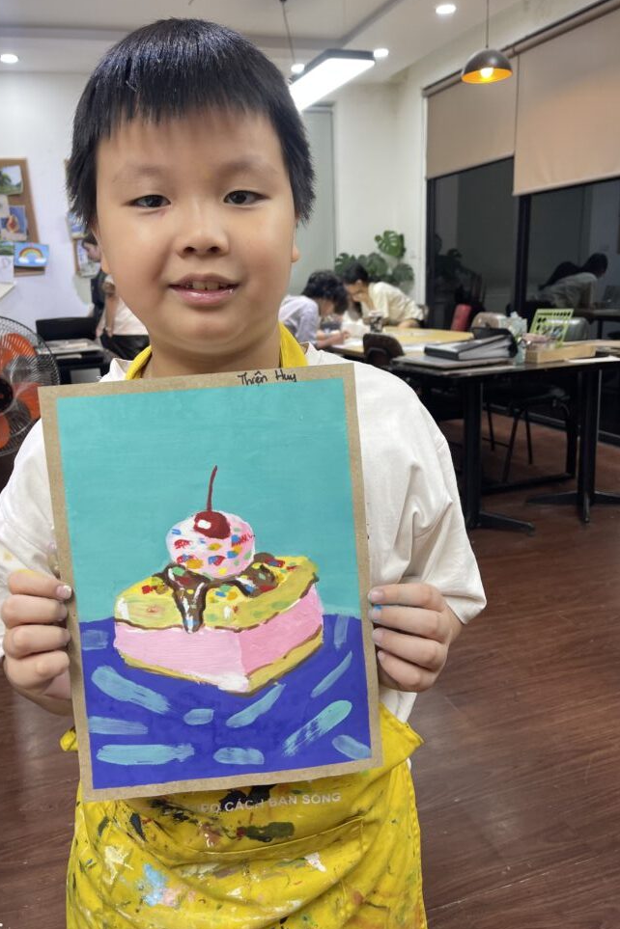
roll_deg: +2.5
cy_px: 460
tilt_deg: -14.7
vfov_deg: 67.4
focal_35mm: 27
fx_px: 697
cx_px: 272
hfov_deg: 47.8
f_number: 1.6
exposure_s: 1/100
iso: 100
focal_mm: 5.1
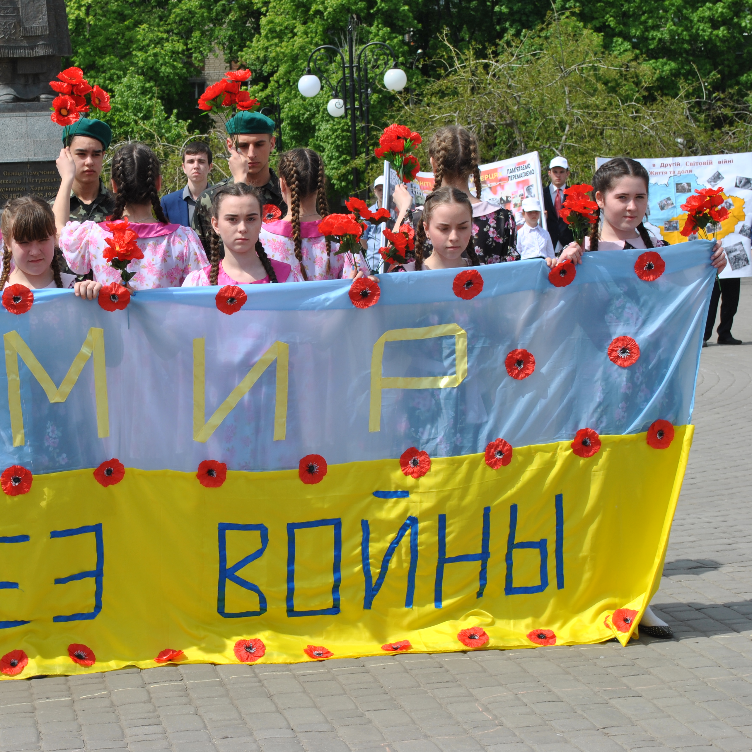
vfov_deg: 22.5
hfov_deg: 22.3
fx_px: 1893
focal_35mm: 77
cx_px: 185
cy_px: 376
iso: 100
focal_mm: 40
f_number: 8
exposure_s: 1/250
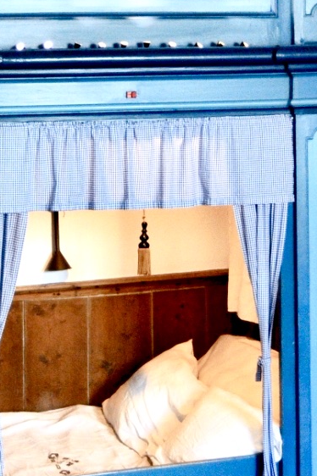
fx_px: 1521
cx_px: 121
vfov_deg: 17.1
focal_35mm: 115
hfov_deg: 11.9
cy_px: -65
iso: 1600
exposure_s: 1/60
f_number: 3.8
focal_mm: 32
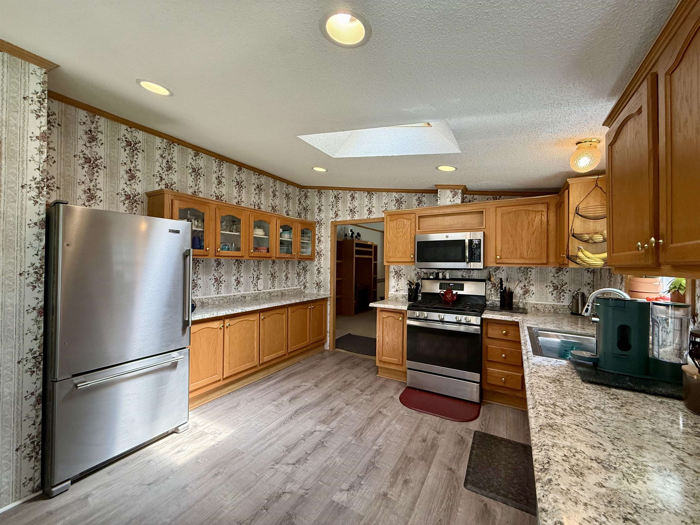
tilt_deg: +0.7
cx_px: 350
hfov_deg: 102.1
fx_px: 283
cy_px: 262
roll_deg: -0.5
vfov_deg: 85.7
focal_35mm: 14
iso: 250
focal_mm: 2.22
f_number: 2.2
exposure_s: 1/120
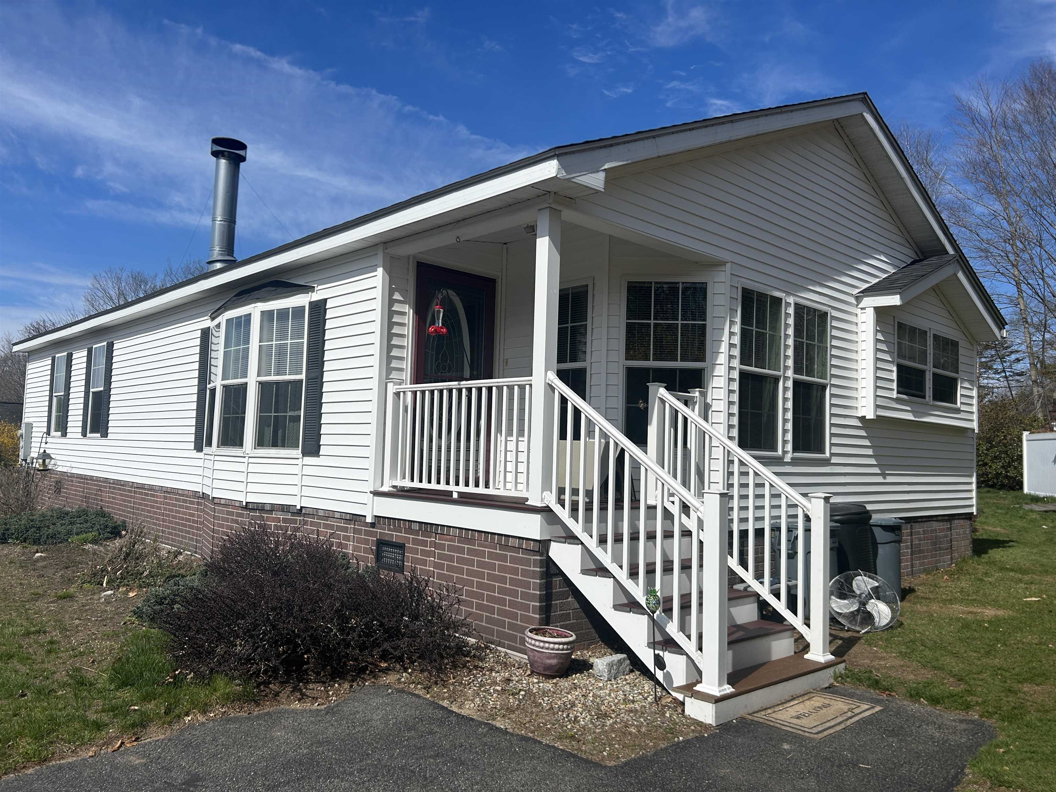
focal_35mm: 26
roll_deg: -1.6
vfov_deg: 53.1
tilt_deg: +2.9
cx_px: 528
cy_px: 396
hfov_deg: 67.3
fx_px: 793
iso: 50
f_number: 1.5
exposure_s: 1/8000
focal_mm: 5.7
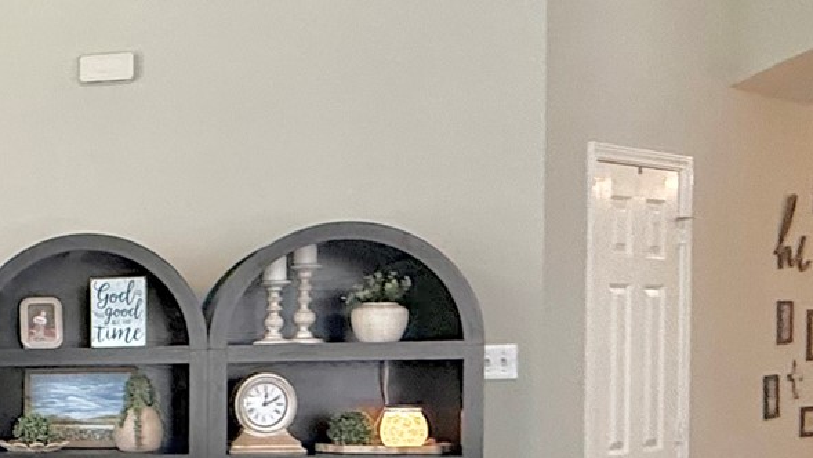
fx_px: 1143
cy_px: 419
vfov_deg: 22.1
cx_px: -288
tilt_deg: -1.2
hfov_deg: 29.8
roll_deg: +0.9
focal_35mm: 53
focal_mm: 2.22
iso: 320
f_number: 2.2
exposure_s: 1/120
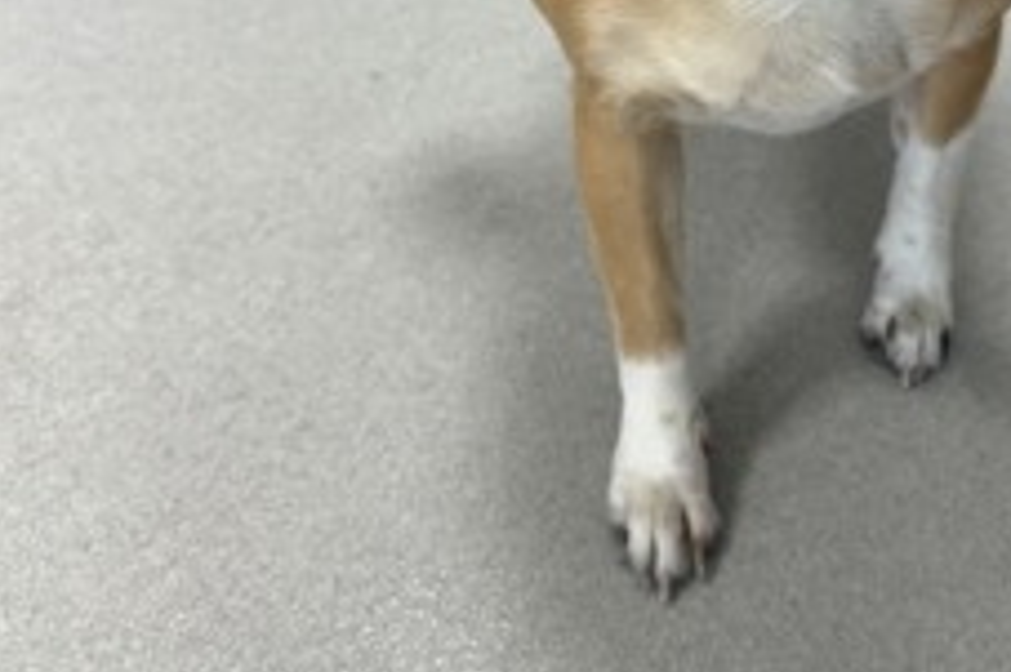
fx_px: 1403
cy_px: -67
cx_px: 684
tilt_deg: -26.5
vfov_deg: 25.1
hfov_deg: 39.1
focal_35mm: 50
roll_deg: -2.5
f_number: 1.5
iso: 80
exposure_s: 1/60
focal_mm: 5.7
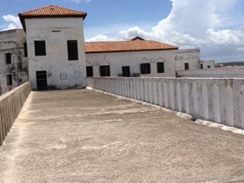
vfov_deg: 32.8
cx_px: 131
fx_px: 310
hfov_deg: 42.9
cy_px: 76
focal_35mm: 44
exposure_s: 1/3247
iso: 50
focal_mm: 4.28
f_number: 2.4
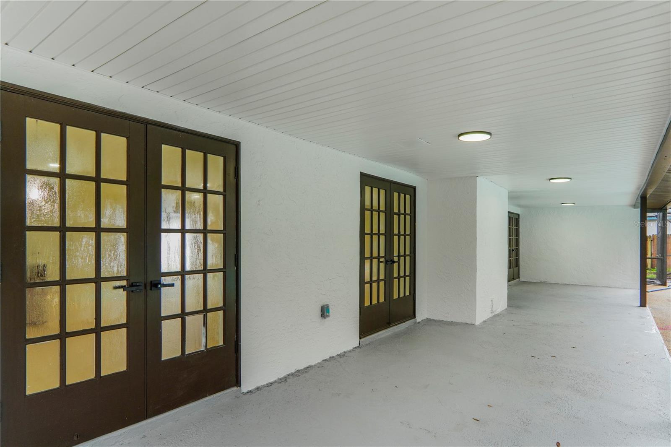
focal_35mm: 18
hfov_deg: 90.0
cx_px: 336
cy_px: 224
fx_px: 335
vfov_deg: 67.4
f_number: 4
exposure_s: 1/125
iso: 320
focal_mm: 12
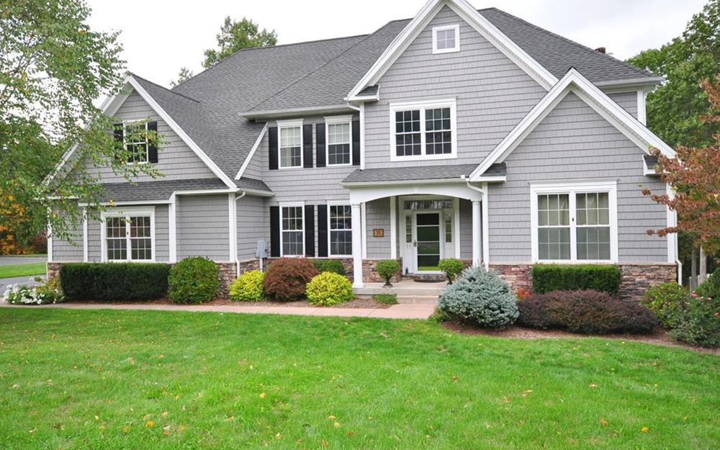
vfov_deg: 49.3
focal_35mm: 25
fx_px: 491
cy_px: 224
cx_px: 356
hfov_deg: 72.5
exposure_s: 1/250
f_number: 8
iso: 800
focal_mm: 16
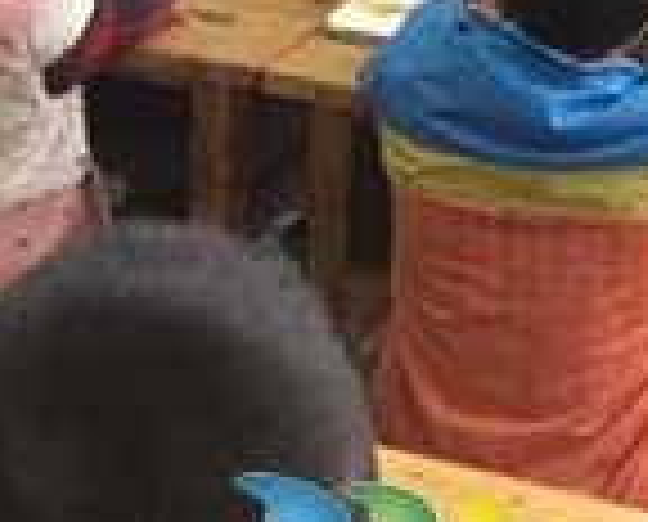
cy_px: -47
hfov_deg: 18.6
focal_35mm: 98
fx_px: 1885
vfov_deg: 15.4
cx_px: -108
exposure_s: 1/33
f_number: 2.2
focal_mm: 4.15
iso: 200
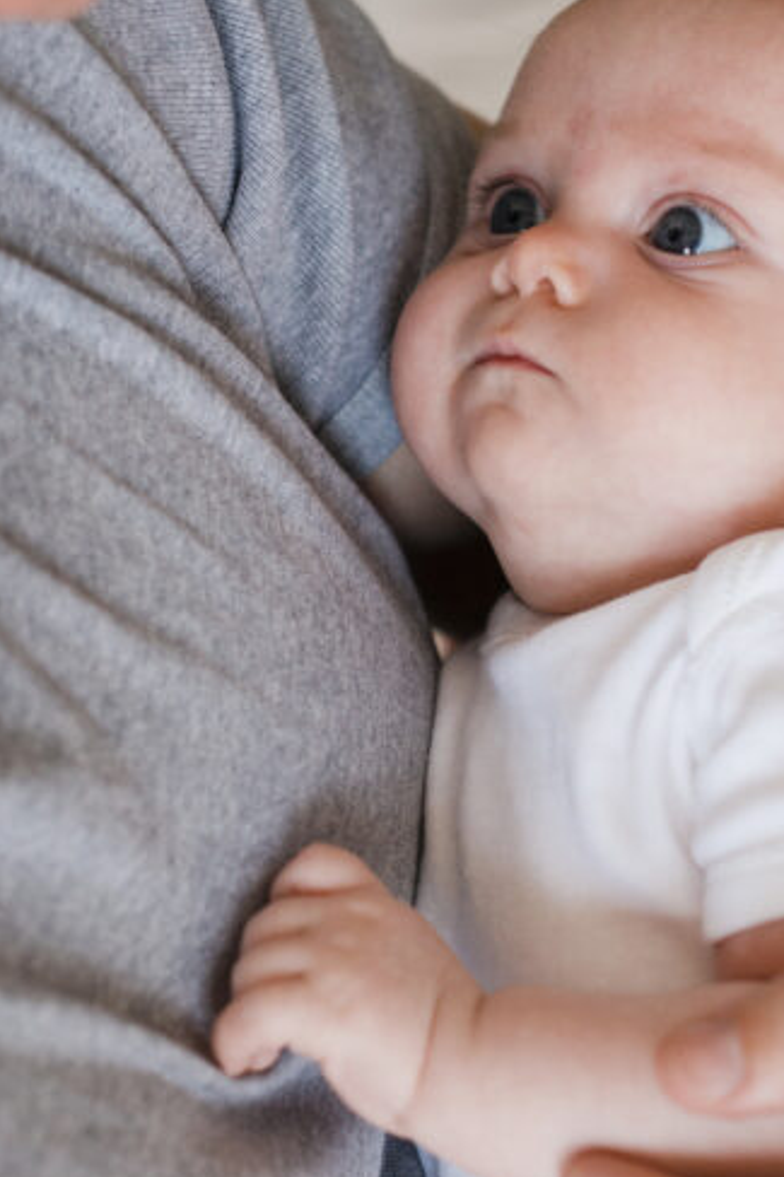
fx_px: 3432
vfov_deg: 19.4
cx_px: 411
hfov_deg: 13.0
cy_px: 806
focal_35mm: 105
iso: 500
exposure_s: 1/320
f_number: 3.2
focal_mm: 50
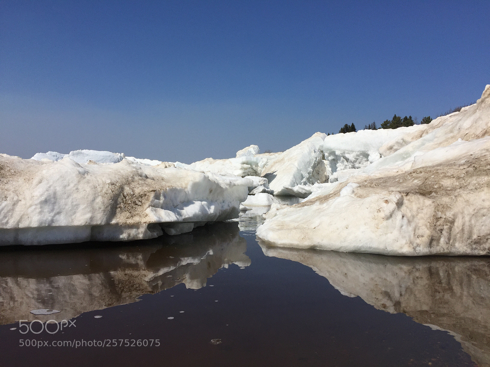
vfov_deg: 48.2
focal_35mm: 29
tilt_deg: -1.0
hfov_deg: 61.7
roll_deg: -2.4
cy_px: 184
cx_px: 245
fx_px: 411
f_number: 2.2
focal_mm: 4.15
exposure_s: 1/6623
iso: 32
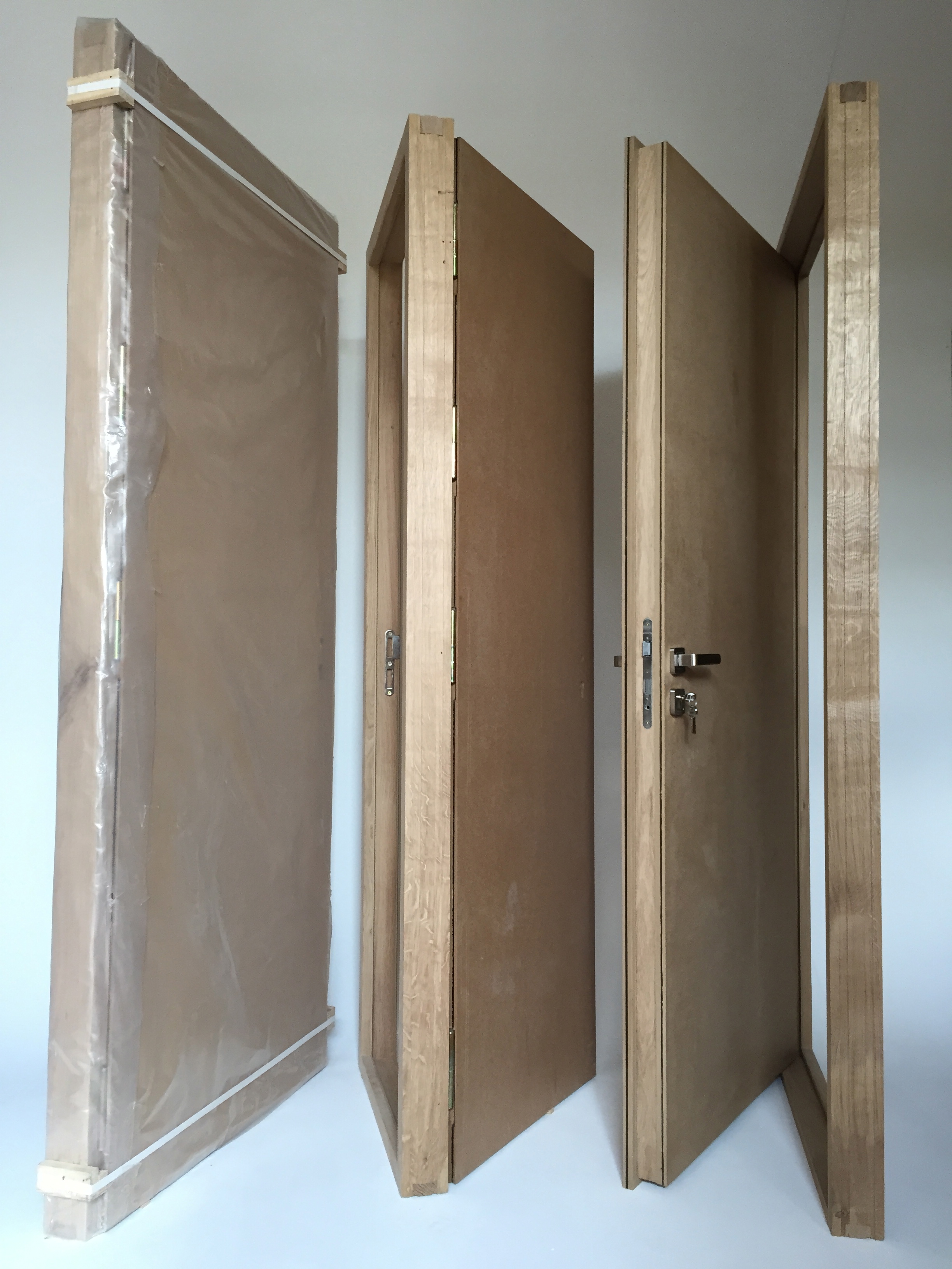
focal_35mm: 29
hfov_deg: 48.2
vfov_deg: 61.7
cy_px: 634
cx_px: 476
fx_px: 1063
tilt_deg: +2.4
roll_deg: -0.3
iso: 80
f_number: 2.2
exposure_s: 1/30
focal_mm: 4.15
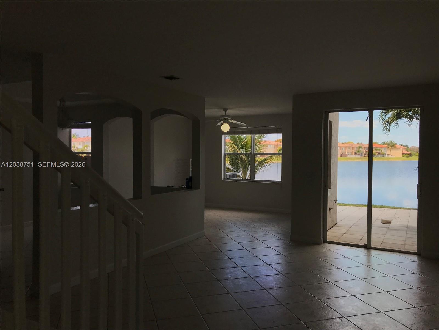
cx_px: 220
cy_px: 165
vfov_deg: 49.7
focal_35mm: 28
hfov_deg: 63.4
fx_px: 355
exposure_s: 1/302
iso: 20
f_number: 1.8
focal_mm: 3.99
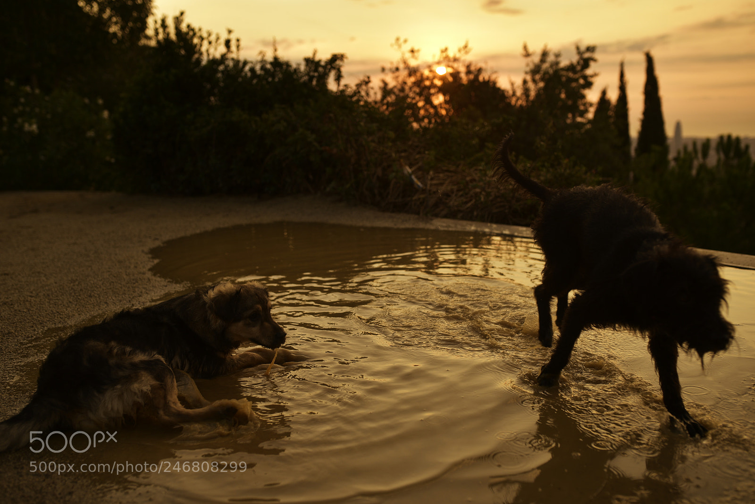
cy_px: 252
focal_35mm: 35
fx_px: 734
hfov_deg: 54.4
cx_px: 378
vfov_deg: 37.9
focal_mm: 35
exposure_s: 1/640
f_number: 3.2
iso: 100
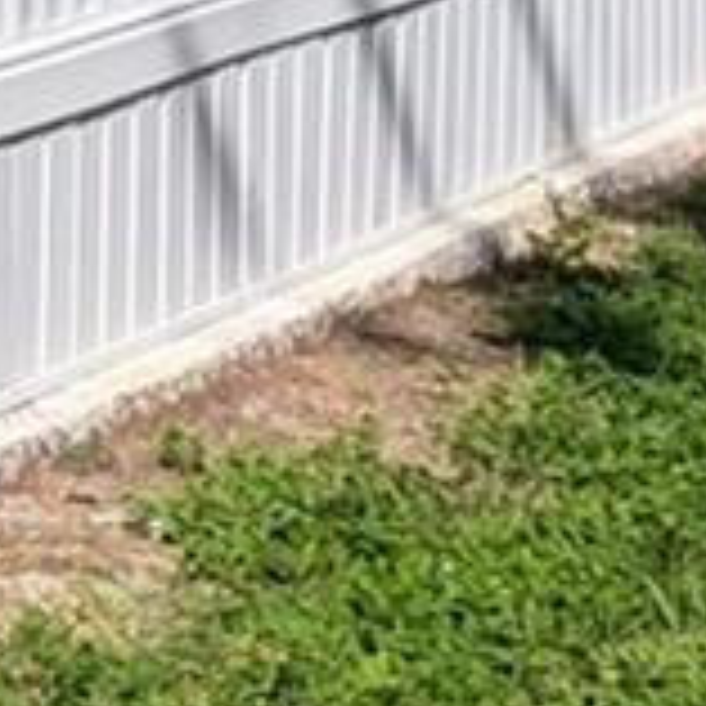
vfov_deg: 13.1
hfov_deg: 9.5
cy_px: -670
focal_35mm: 117
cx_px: -1700
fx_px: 2700
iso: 41
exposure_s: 1/2398
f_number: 2.2
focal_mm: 1.95
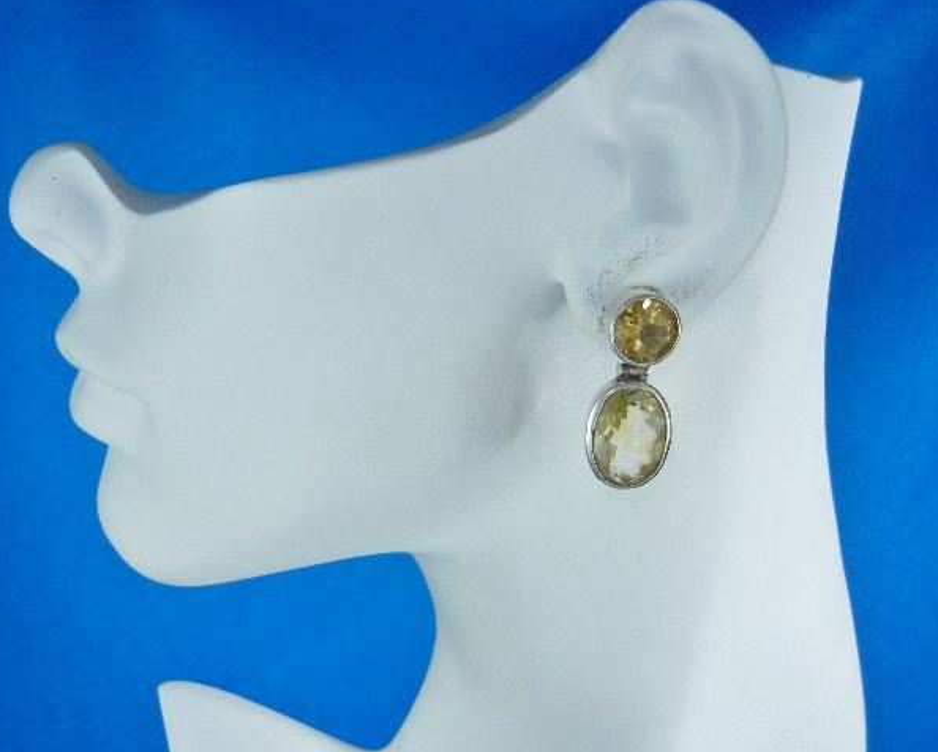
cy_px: 374
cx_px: 441
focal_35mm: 62
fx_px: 1722
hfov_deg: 30.5
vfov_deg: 24.6
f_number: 4
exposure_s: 1/39.7
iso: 160
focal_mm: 10.6
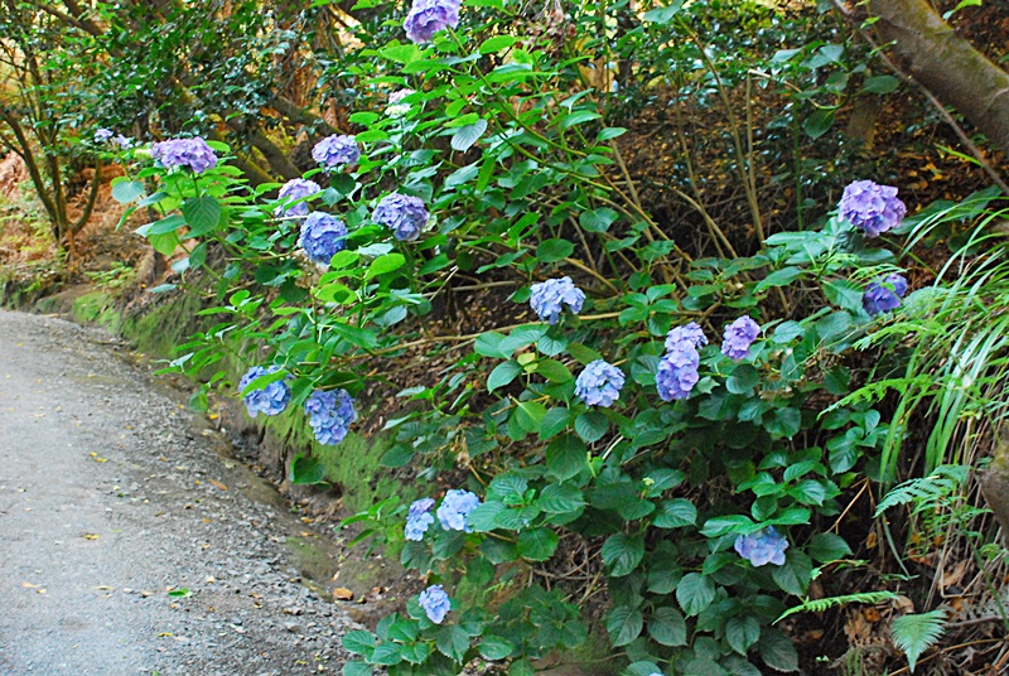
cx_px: 504
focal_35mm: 46
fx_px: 1305
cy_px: 338
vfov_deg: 29.0
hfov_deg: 42.3
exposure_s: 1/13
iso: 1600
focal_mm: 31
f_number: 4.2
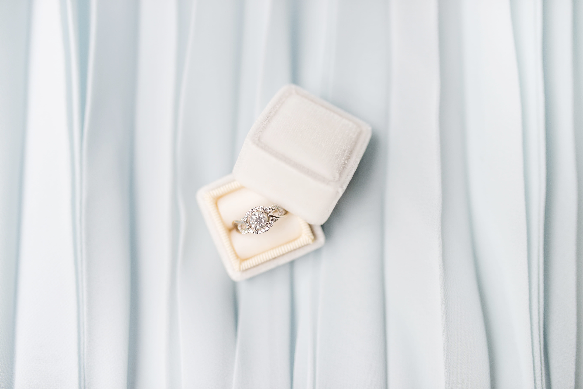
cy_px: 194
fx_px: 567
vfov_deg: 37.9
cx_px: 292
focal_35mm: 35
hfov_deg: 54.4
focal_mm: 35
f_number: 2.5
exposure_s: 1/400
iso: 200
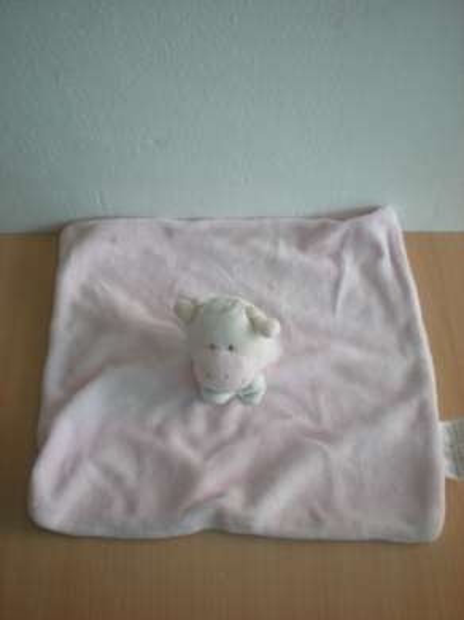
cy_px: 310
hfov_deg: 37.7
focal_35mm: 38
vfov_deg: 49.0
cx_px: 232
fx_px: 680
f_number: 3.1
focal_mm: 6.3
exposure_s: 1/59.6
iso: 86
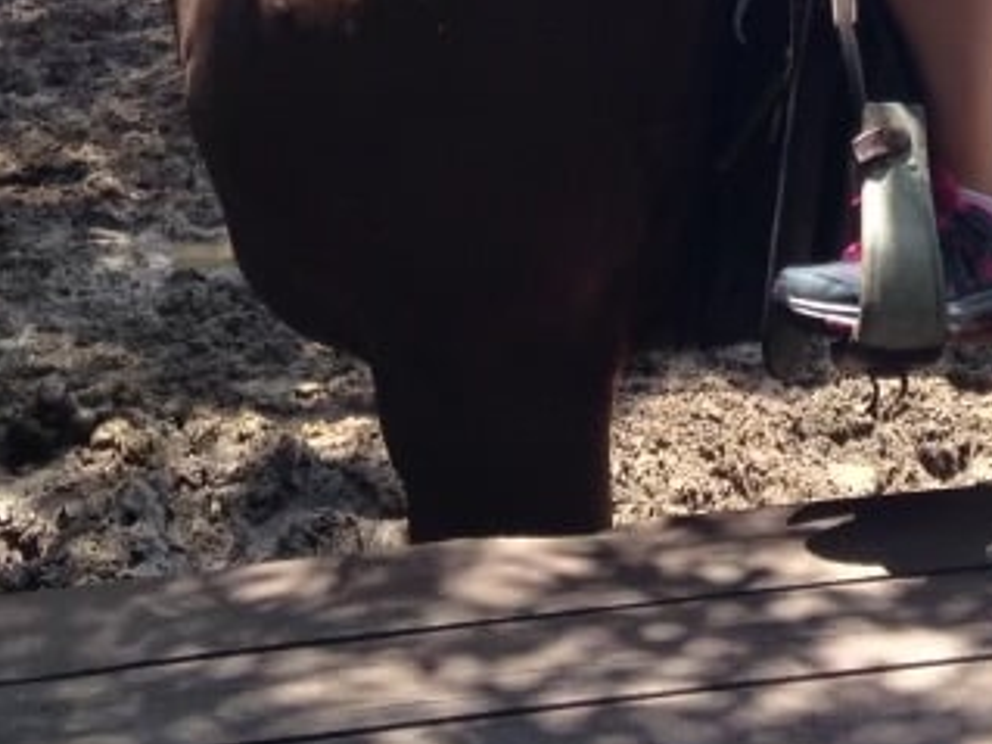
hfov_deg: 18.5
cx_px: 637
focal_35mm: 106
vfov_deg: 13.2
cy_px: -355
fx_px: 3037
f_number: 2.4
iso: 50
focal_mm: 4.12
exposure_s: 1/268
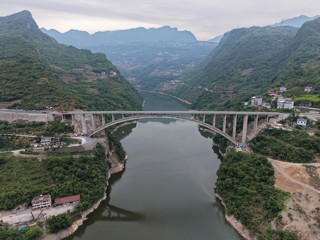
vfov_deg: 56.8
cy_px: 120
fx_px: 222
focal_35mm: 24
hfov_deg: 71.6
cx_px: 160
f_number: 1.8
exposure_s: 1/1000
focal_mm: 8.67
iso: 270
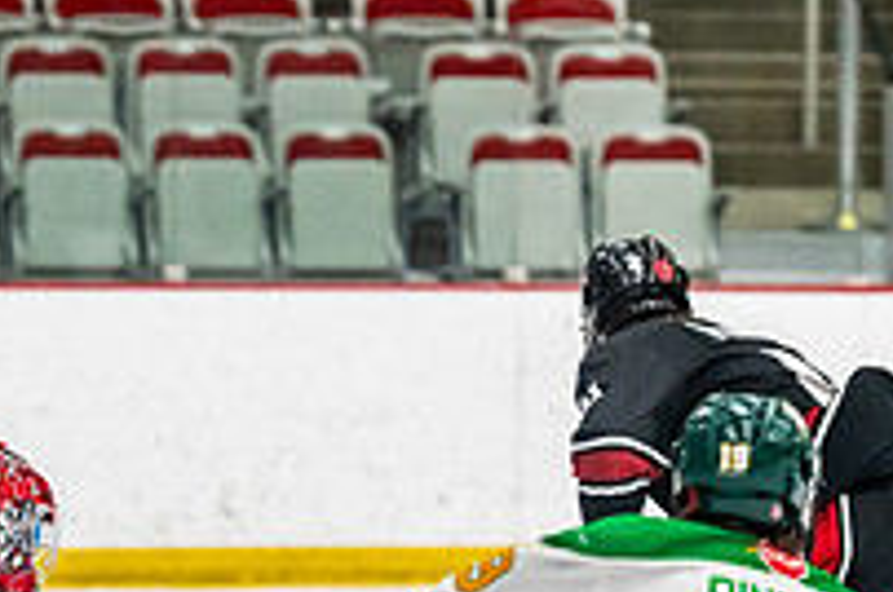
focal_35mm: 330
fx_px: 8173
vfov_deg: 4.1
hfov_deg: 6.2
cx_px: -13
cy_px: 837
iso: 3200
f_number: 2.8
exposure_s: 1/640
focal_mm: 112
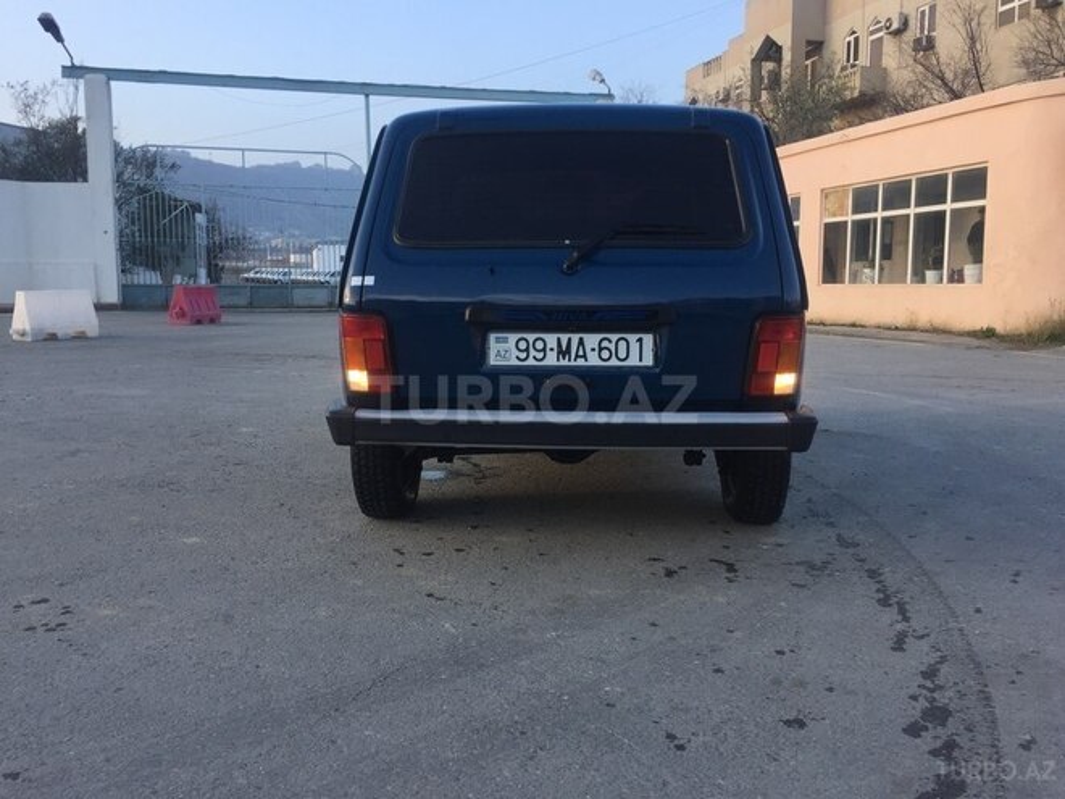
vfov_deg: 48.2
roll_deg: -0.2
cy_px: 400
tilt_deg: -7.3
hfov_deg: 61.7
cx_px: 532
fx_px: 892
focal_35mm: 29
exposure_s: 1/243
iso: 32
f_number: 2.2
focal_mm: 4.15
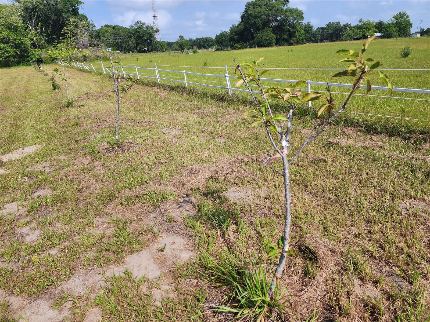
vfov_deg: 58.9
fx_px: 286
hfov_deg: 73.9
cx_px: 215
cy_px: 161
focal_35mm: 23
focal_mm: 6.4
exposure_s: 1/1117
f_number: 1.8
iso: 12
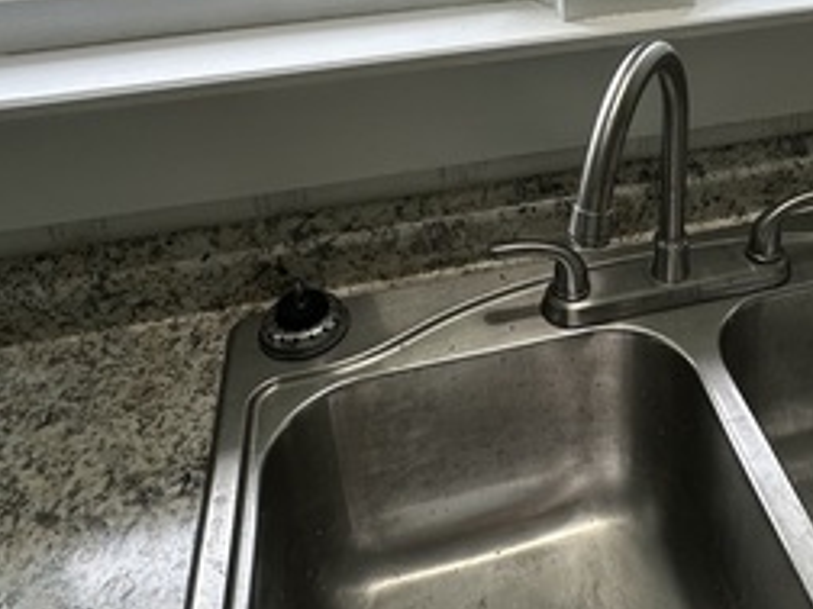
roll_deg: +0.1
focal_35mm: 37
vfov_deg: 35.1
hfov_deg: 48.3
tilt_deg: -21.2
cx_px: 608
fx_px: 869
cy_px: 3
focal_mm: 2.22
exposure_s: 1/120
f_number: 2.2
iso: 64
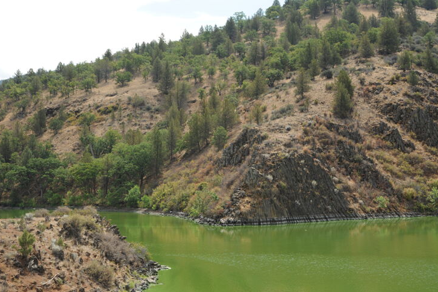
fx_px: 669
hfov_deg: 36.3
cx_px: 224
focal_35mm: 55
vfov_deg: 24.6
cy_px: 146
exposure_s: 1/250
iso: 200
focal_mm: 50
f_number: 9
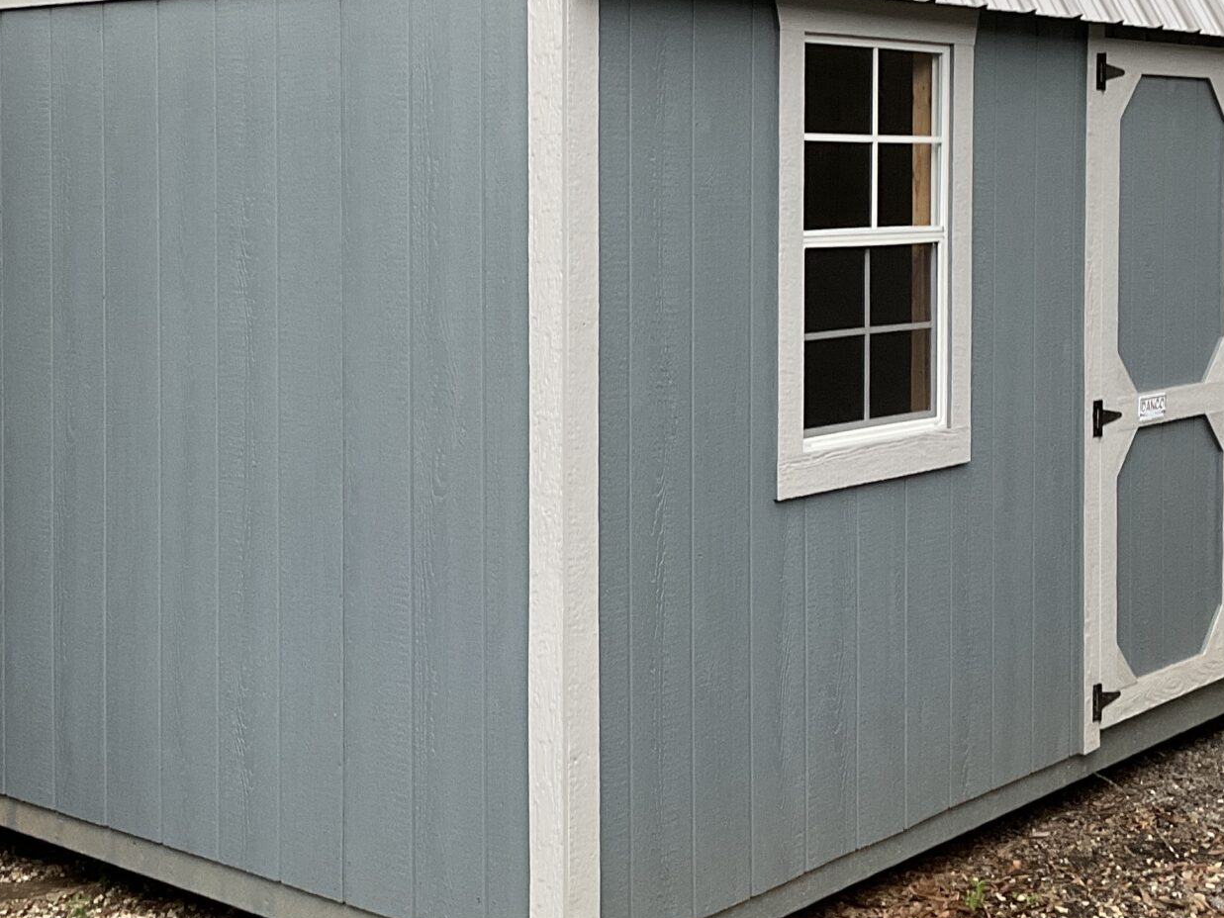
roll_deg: +1.6
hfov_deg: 32.2
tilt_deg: -1.5
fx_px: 2122
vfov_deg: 24.2
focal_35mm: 60
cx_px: 602
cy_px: 248
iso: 64
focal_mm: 3
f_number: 1.8
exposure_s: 1/79
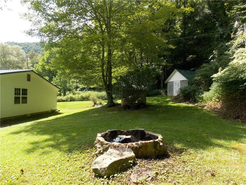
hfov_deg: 73.9
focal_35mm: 23
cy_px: 92
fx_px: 163
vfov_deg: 58.9
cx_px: 123
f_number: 3.1
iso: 80
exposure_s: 1/320
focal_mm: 4
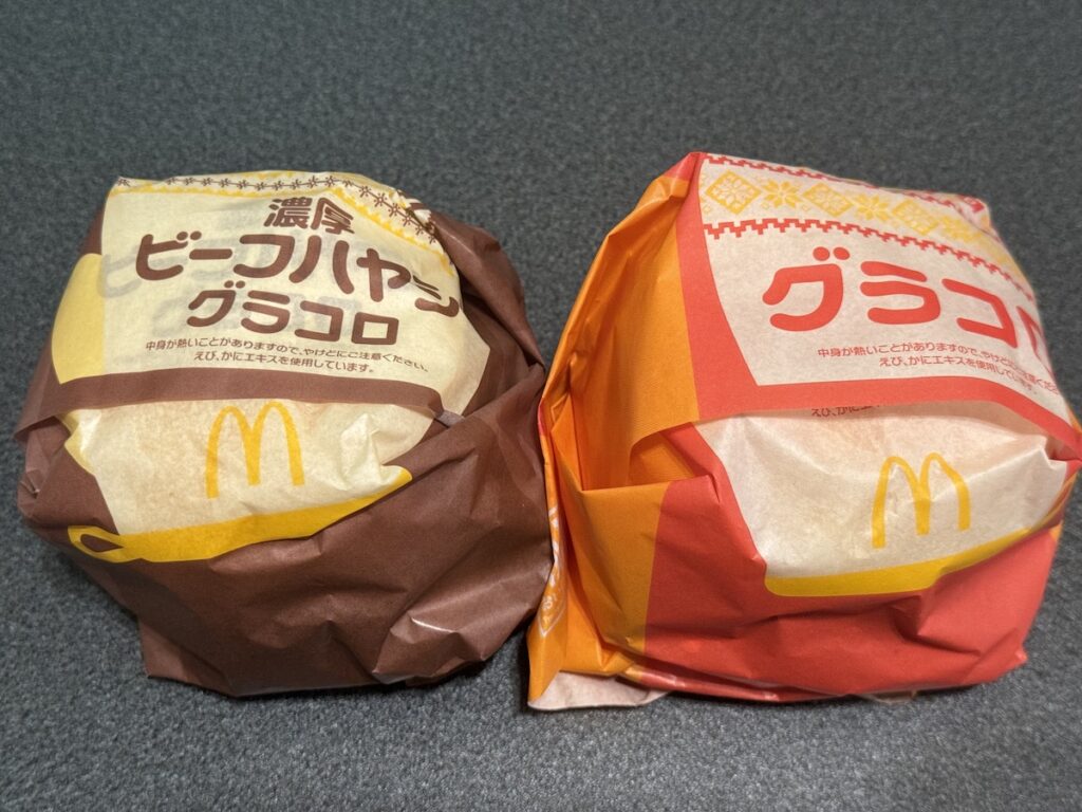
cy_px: 406
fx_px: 1500
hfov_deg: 39.7
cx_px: 541
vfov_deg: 30.3
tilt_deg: -65.7
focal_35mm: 48
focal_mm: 6.86
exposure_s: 1/33
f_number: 1.78
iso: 200
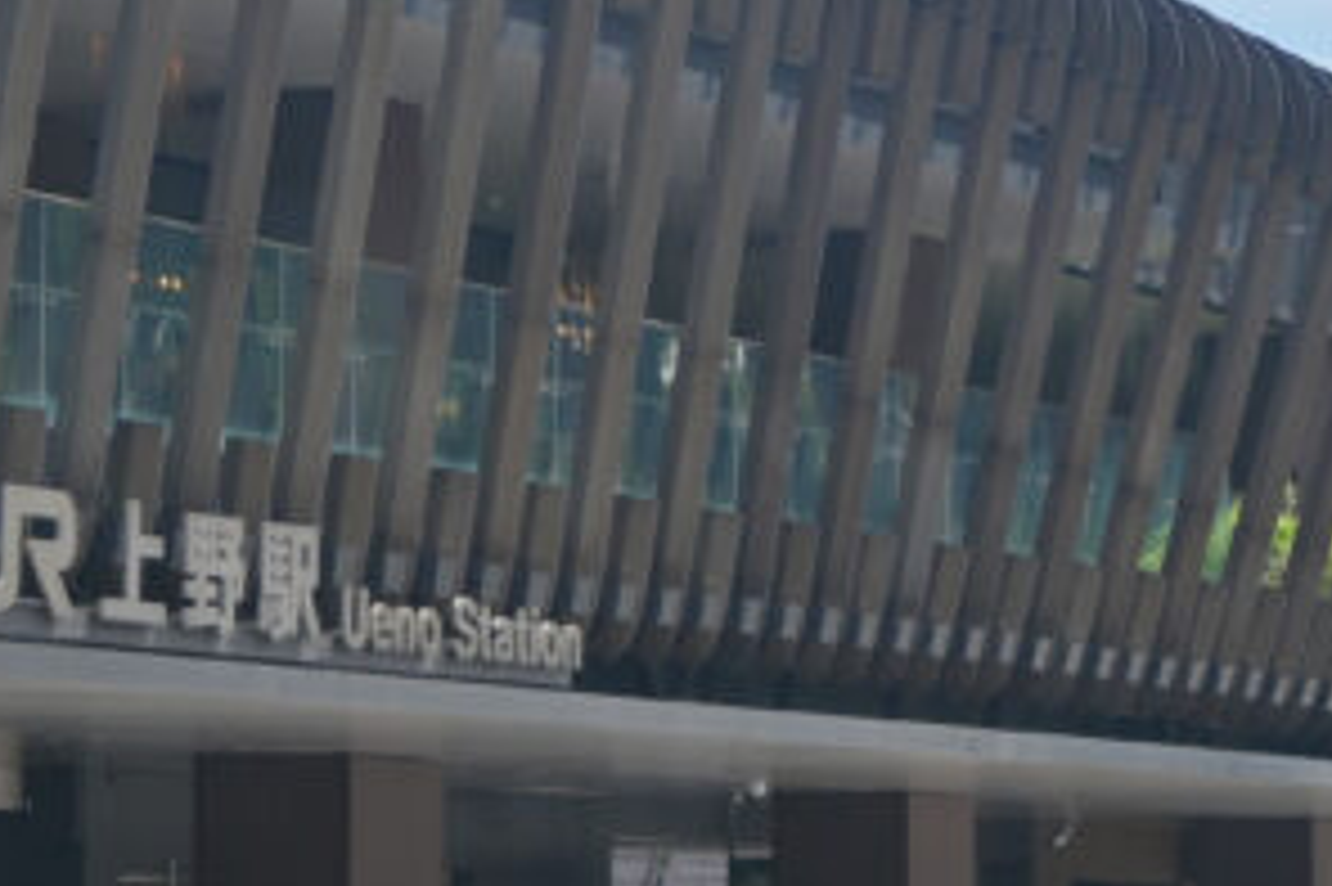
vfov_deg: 7.5
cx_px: 945
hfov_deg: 11.3
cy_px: 308
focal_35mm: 182
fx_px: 6720
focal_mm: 35
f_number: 5.3
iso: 100
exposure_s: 1/500
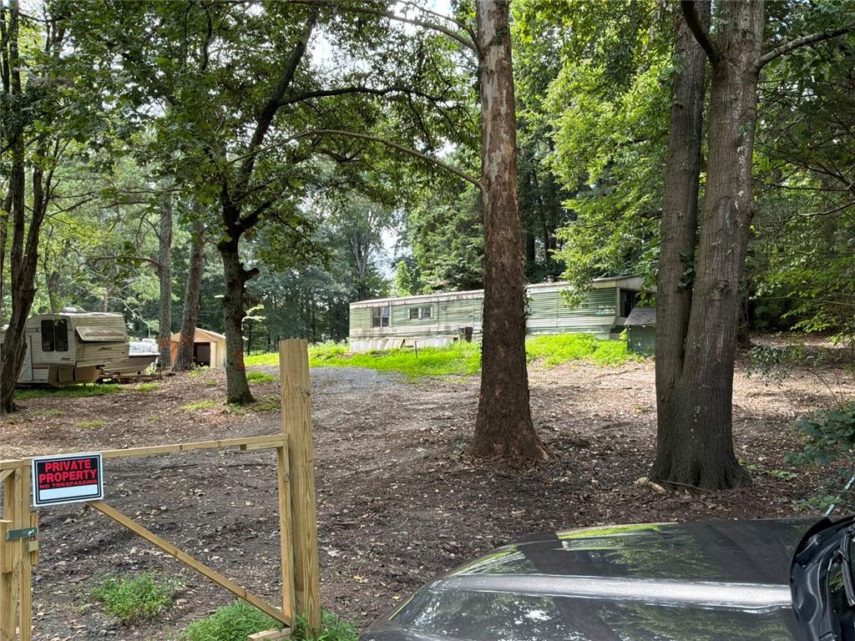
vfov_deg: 49.7
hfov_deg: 63.4
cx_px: 428
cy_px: 320
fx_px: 692
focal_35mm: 28
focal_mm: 3
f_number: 1.8
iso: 50
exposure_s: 1/168
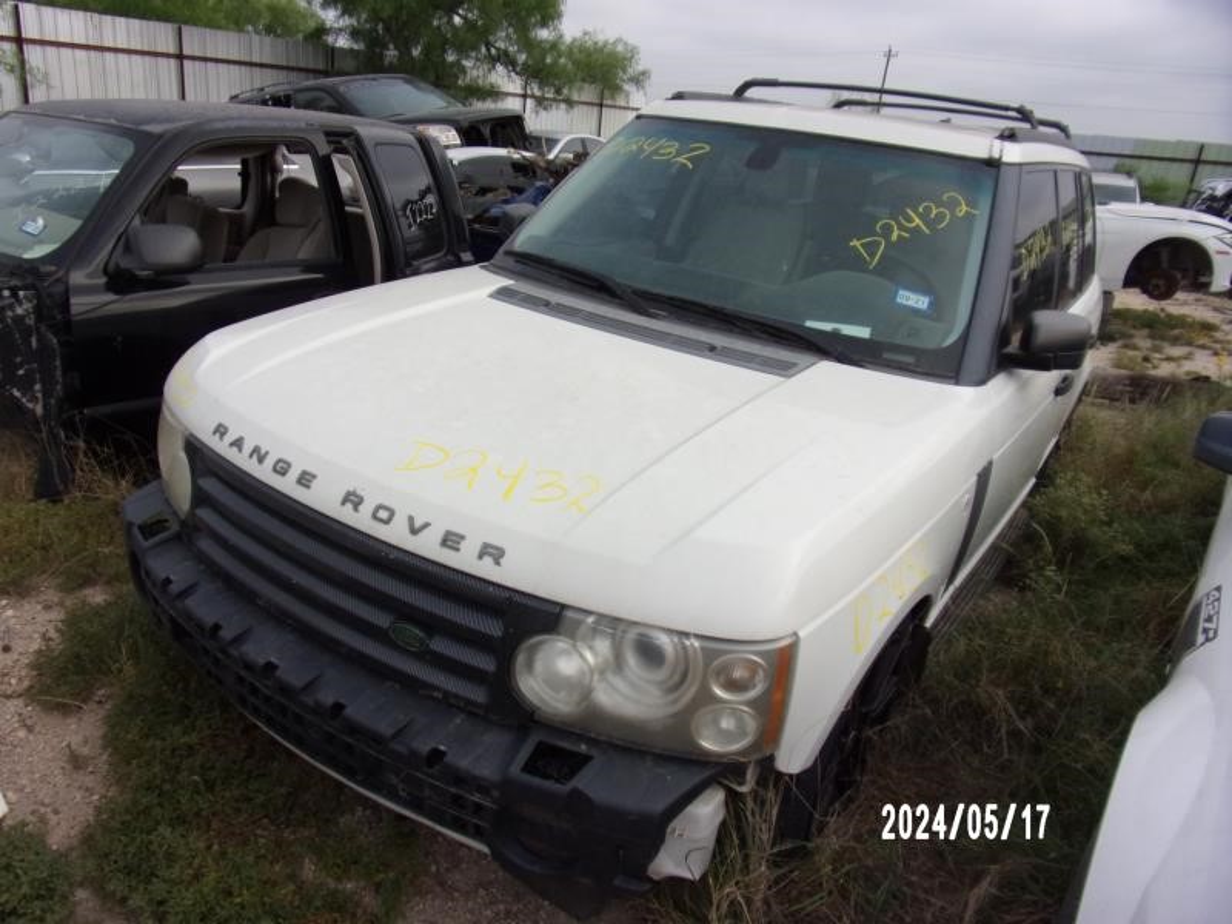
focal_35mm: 24
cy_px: 462
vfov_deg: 56.8
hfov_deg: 71.6
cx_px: 616
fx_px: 854
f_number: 3.3
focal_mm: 4.3
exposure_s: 1/680
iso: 80
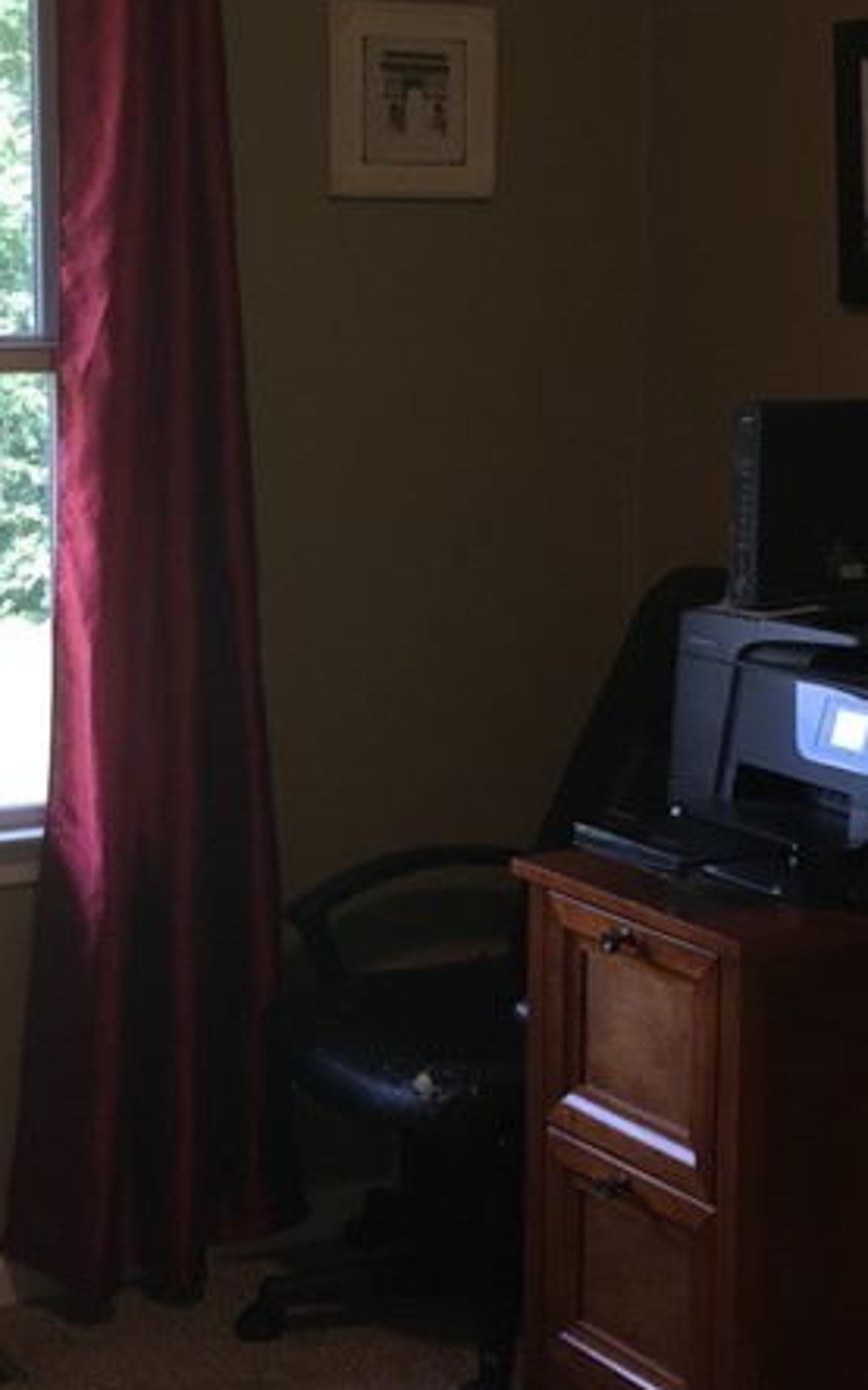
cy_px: 618
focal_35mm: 71
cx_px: 442
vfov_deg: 29.0
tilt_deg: -6.6
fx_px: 2686
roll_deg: -1.7
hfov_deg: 18.4
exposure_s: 1/35
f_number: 2.2
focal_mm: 4.15
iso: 32
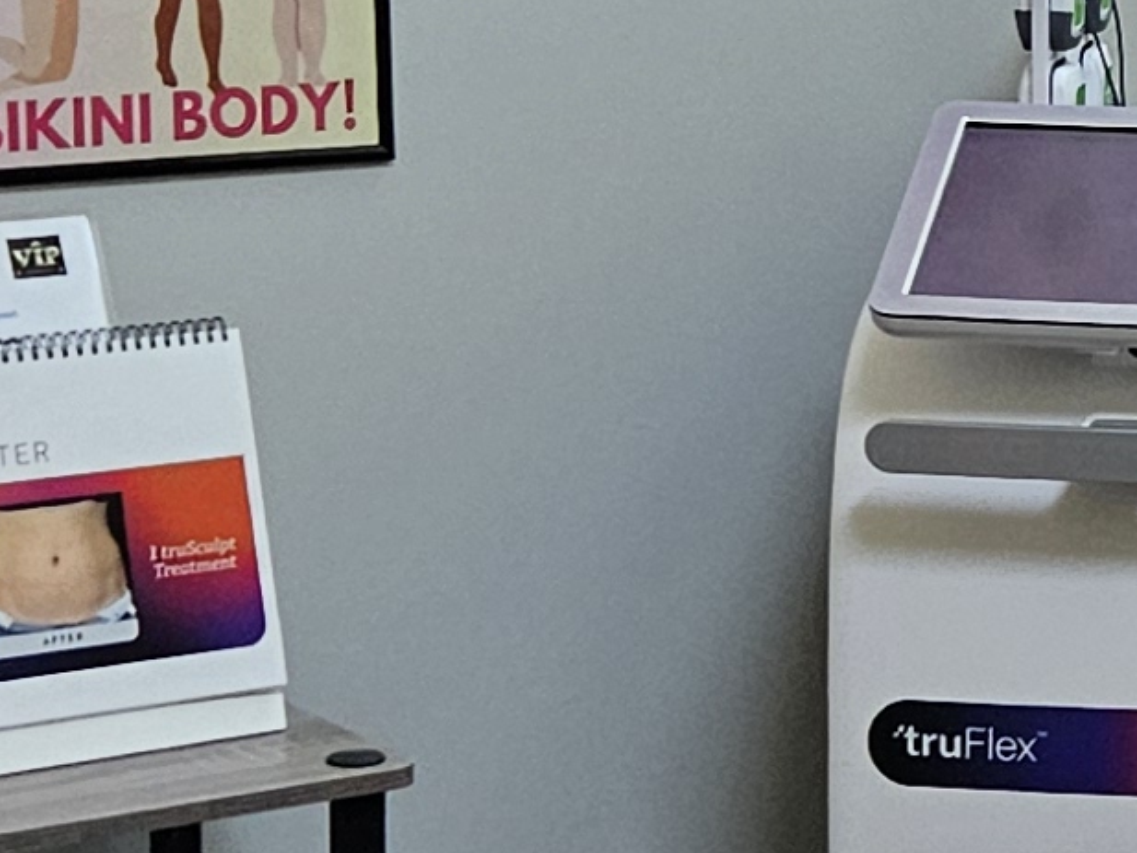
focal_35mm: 149
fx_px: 4895
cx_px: 1725
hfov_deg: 12.6
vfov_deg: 10.0
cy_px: 394
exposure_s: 1/120
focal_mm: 5.4
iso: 200
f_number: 1.8
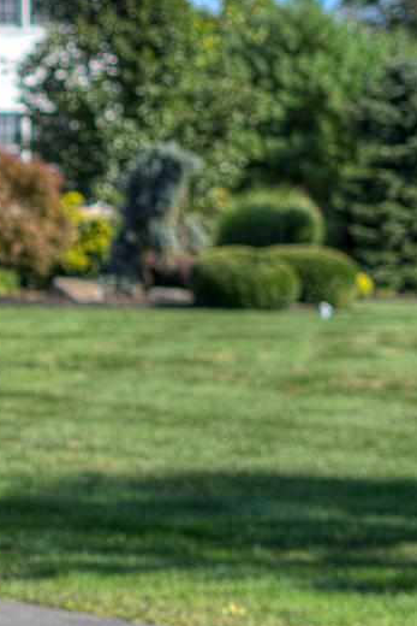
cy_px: 259
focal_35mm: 197
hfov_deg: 6.7
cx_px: -537
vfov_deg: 10.4
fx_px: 3420
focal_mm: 50
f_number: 2.8
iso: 100
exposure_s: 1/1250
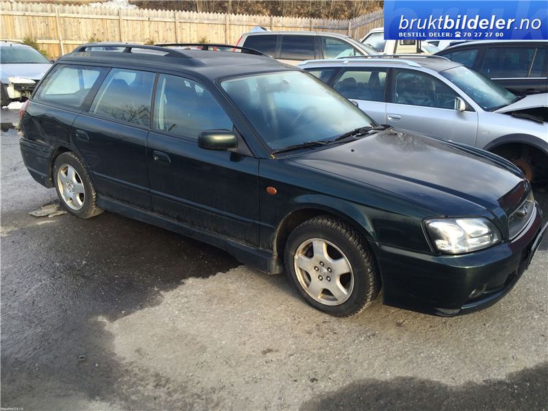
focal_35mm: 29
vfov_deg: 48.2
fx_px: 459
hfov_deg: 61.7
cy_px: 206
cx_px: 274
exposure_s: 1/265
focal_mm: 4.15
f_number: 2.2
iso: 32
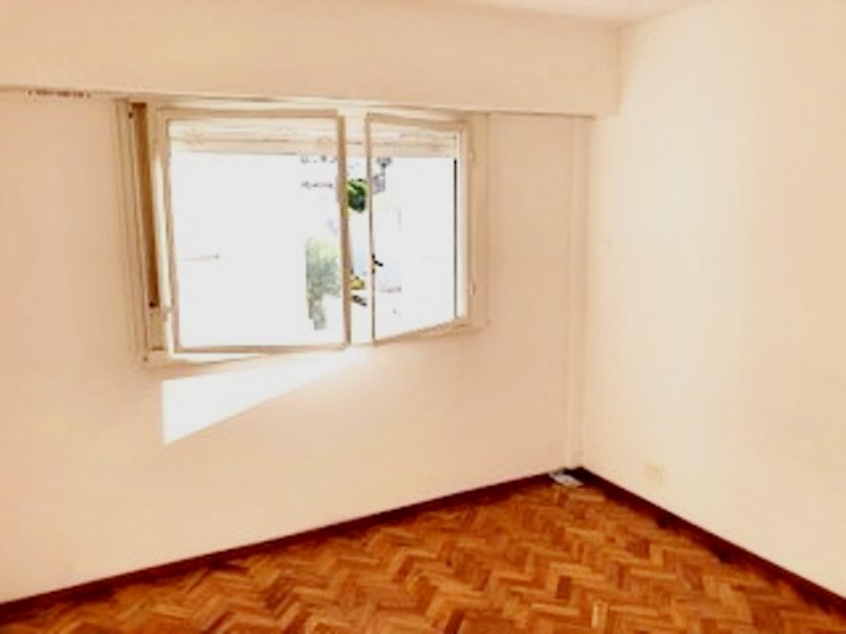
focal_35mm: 29
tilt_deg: -10.0
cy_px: 317
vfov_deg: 48.2
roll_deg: +1.1
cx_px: 423
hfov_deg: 61.7
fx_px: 709
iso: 20
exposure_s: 1/578
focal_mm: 3.99
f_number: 1.8
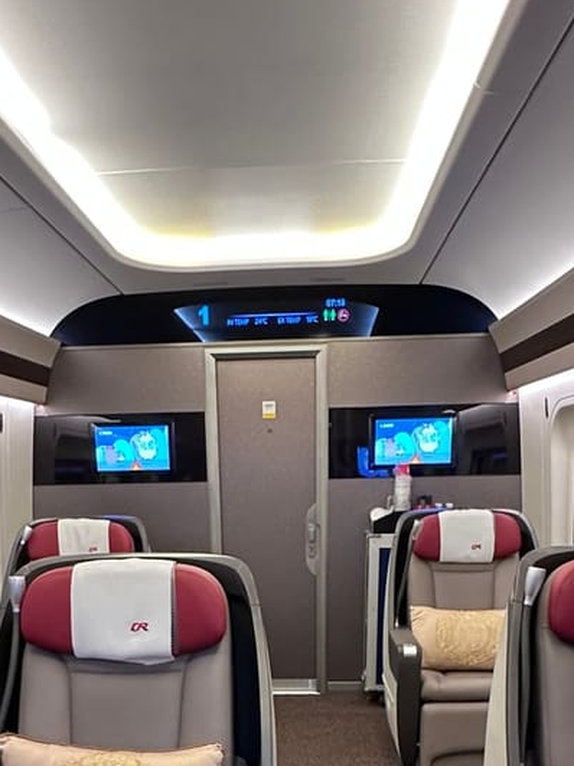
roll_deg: +0.5
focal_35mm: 38
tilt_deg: -18.4
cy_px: 723
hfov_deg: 37.7
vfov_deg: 43.6
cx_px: 257
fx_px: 840
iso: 320
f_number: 2.2
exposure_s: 1/56
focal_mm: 2.22
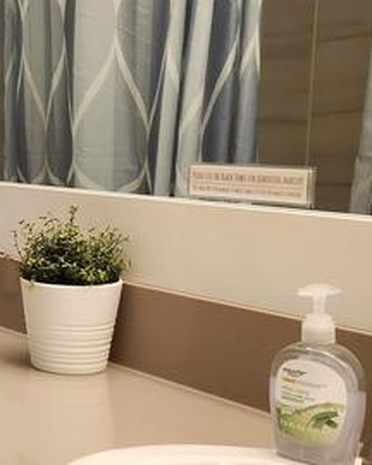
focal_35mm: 74
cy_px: 258
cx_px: -295
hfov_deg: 17.1
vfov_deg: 25.7
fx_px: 1018
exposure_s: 1/120
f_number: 1.8
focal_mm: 5
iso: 200
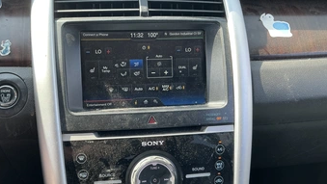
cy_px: 106
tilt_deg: -27.5
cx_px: 136
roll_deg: +0.5
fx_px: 312
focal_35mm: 36
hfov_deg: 55.0
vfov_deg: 32.8
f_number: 1.8
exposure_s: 1/122
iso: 32
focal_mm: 3
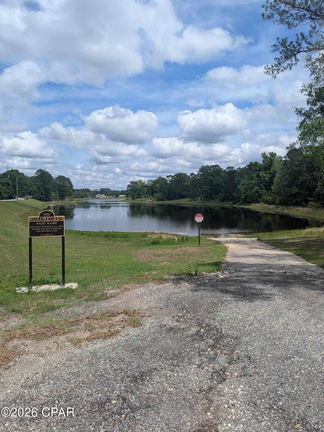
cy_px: 208
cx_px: 168
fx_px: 312
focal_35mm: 25
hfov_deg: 54.9
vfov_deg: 69.4
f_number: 1.85
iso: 46
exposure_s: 1/3145
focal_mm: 6.81
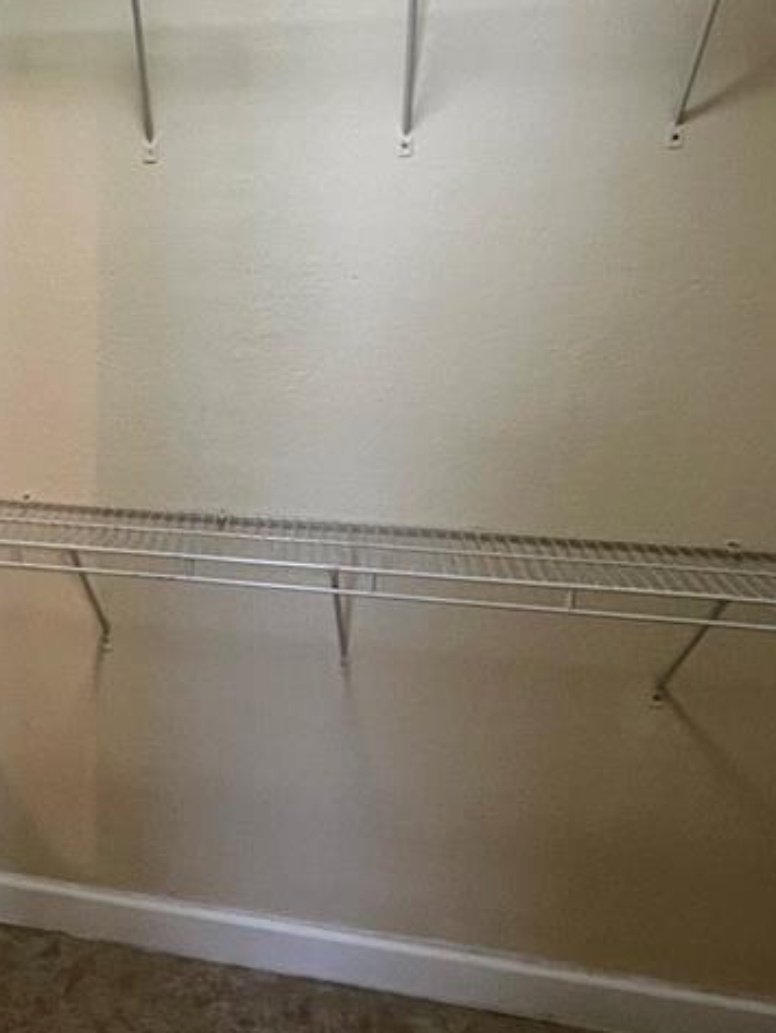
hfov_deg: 39.6
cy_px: 402
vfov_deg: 54.8
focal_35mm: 33
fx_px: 986
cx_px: 66
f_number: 1.8
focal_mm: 1.57
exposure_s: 1/60
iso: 640
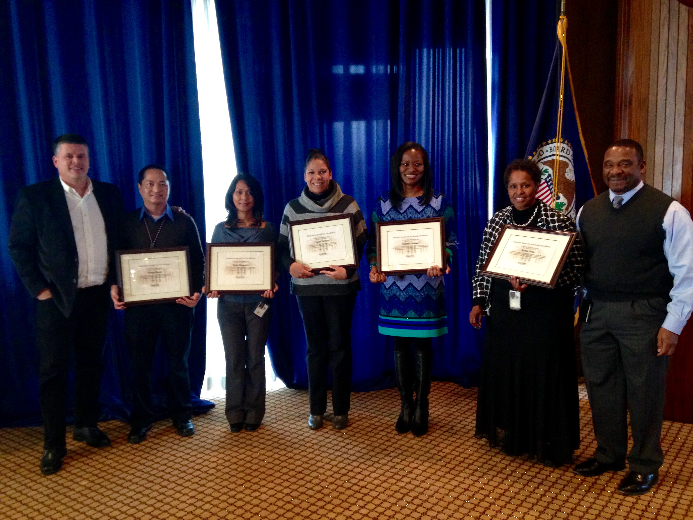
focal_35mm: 33
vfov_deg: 42.9
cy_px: 260
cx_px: 346
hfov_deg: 55.4
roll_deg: +2.4
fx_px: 661
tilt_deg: -7.0
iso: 320
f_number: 2.4
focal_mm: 4.12
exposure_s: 1/20
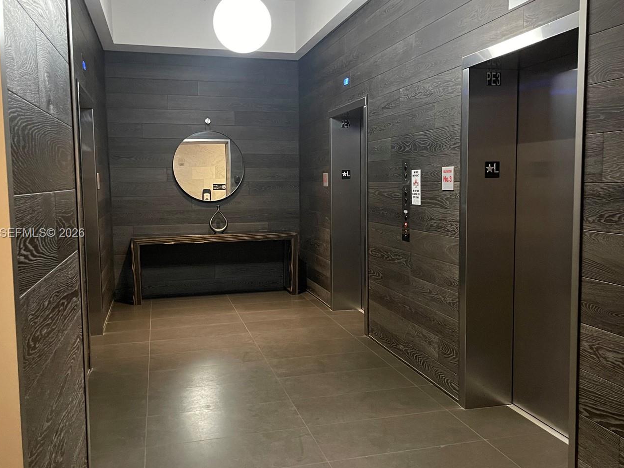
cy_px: 234
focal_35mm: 33
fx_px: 595
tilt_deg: -4.8
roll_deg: +0.1
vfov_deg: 42.9
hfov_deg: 55.3
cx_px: 327
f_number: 1.6
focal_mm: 5.1
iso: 800
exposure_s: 1/30
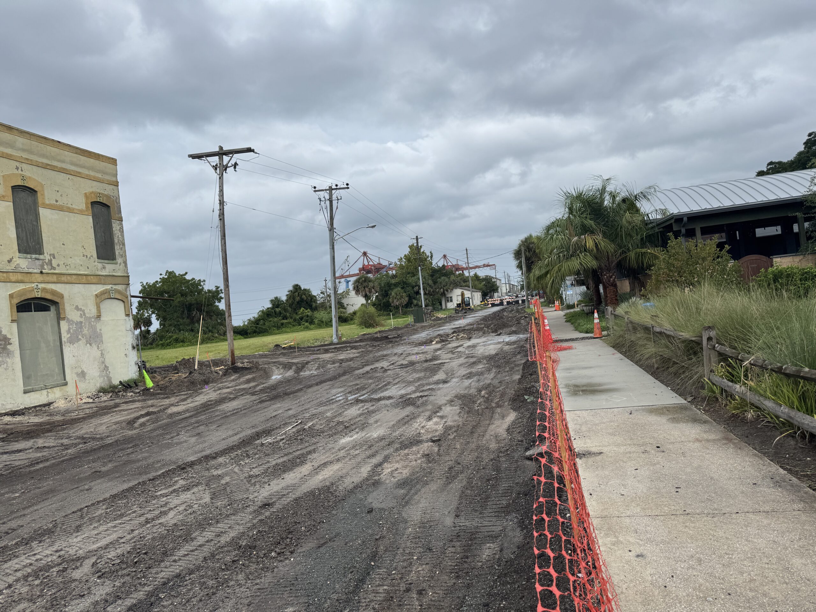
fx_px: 566
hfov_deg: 71.6
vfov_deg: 56.8
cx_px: 408
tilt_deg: +0.1
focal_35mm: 24
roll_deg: +6.1
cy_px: 306
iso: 80
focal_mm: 6.76
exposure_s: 1/4950
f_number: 1.78
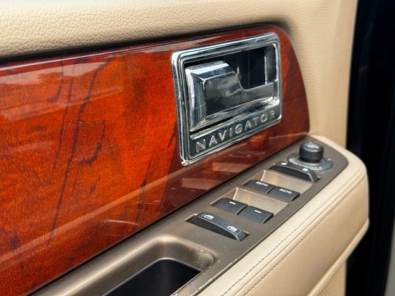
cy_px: 148
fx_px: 548
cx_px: 198
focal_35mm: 48
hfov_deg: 39.7
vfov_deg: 30.3
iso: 64
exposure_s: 1/966
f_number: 1.78
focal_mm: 6.76
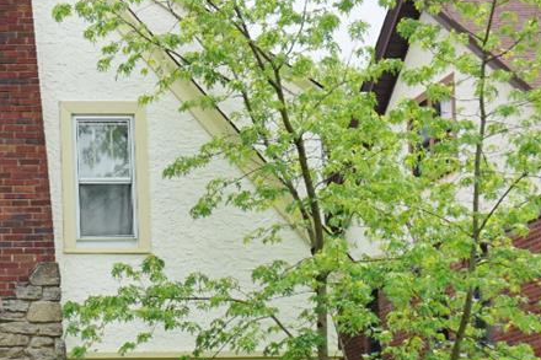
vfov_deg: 10.2
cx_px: -143
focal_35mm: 133
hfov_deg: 14.8
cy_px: 361
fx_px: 1998
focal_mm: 26
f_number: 10
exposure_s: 1/100
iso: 100
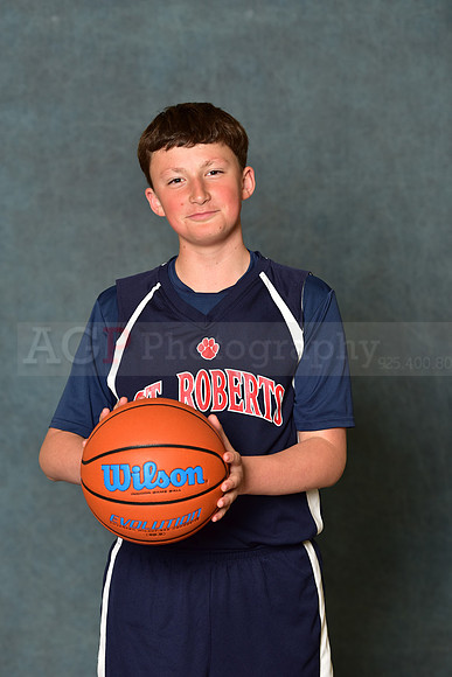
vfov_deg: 16.8
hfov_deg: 11.2
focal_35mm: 122
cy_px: 338
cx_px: 226
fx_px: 2296
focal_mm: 122
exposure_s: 1/200
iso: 320
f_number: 4.5
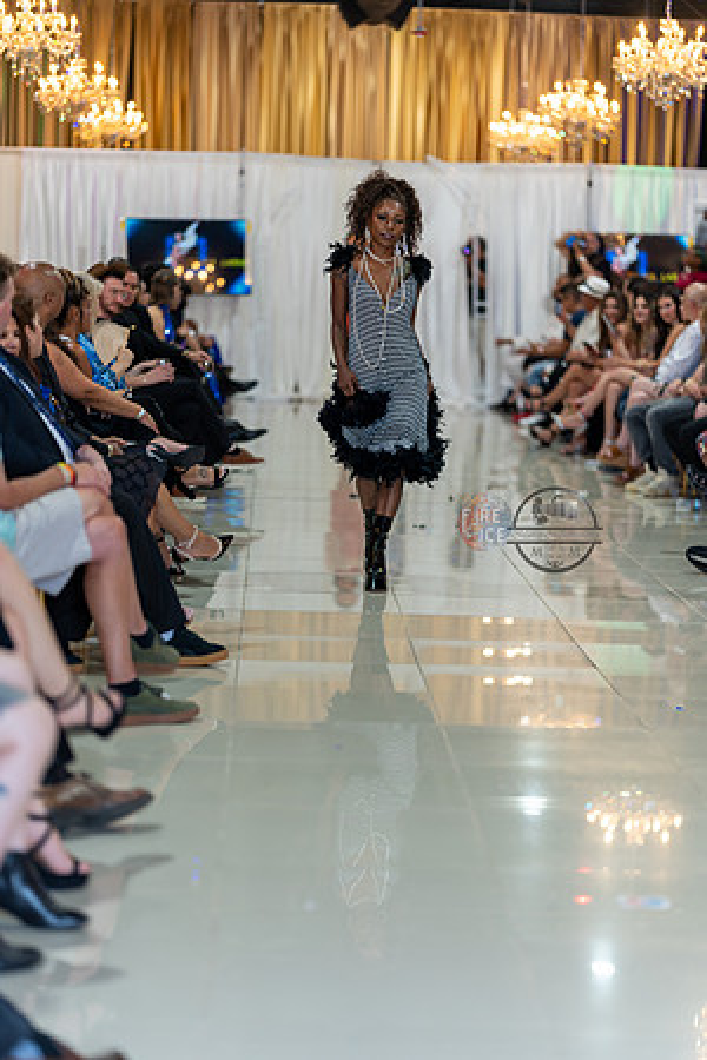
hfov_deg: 16.1
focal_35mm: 85
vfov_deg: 23.9
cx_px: 354
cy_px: 530
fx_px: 2504
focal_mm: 85
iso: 100
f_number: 1.4
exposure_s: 1/160
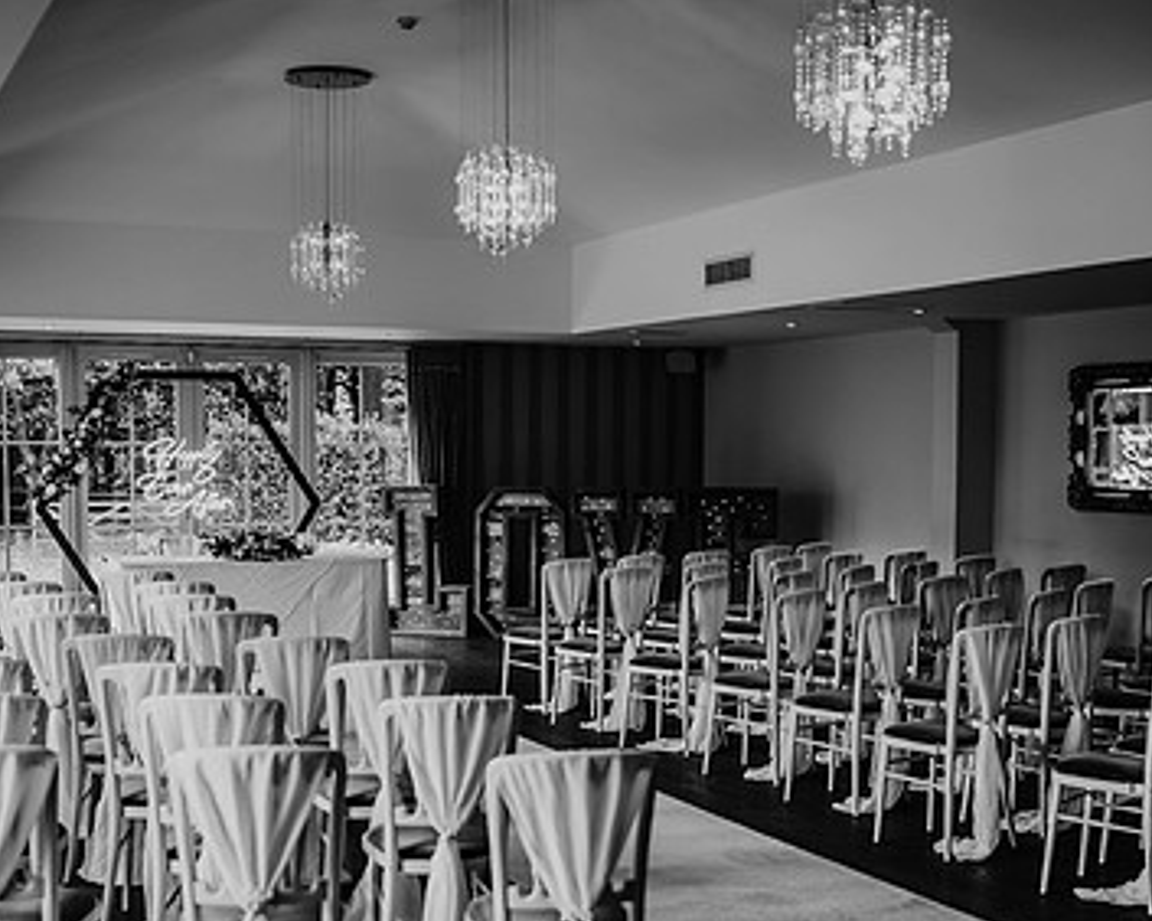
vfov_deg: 28.0
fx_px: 1840
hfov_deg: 34.8
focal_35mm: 54
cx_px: 568
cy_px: 568
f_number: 1.8
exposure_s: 1/160
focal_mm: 35
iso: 110
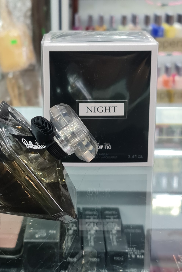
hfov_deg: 47.7
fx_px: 205
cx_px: 77
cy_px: 140
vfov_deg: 67.4
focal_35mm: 27
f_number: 1.8
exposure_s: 1/100
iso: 64
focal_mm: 7
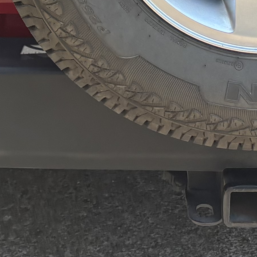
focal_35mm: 145
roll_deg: +0.9
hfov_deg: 12.0
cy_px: -218
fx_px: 1218
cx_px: 185
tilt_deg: -13.4
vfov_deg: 11.2
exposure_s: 1/1092
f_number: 1.6
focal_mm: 5.96
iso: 50
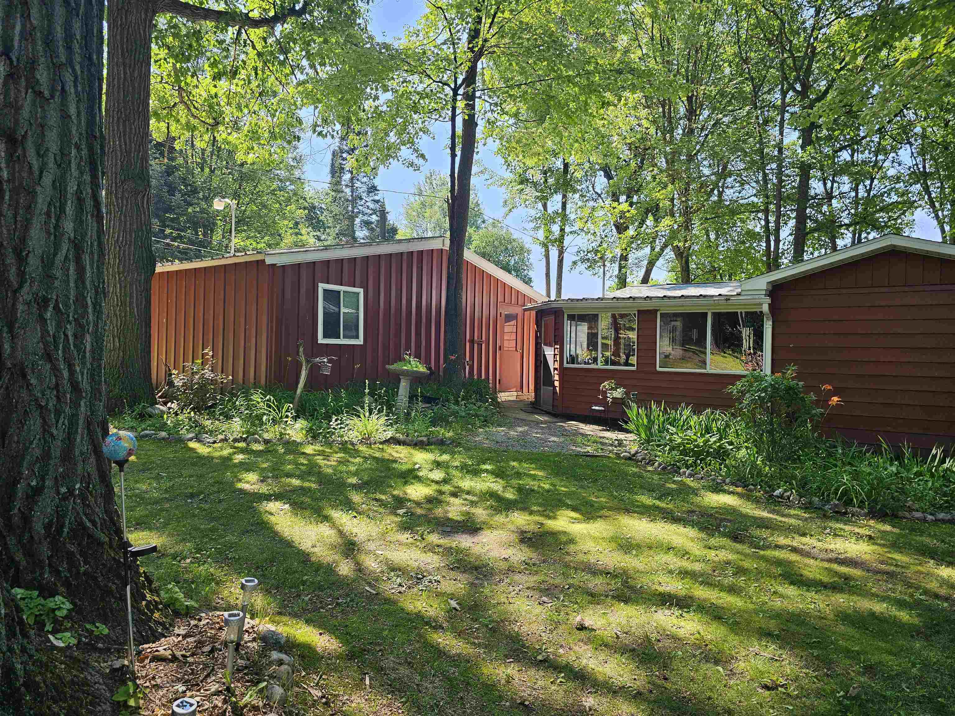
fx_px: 635
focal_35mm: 23
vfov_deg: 58.9
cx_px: 478
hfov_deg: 73.9
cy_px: 358
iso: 10
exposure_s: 1/125
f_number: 1.7
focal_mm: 6.3
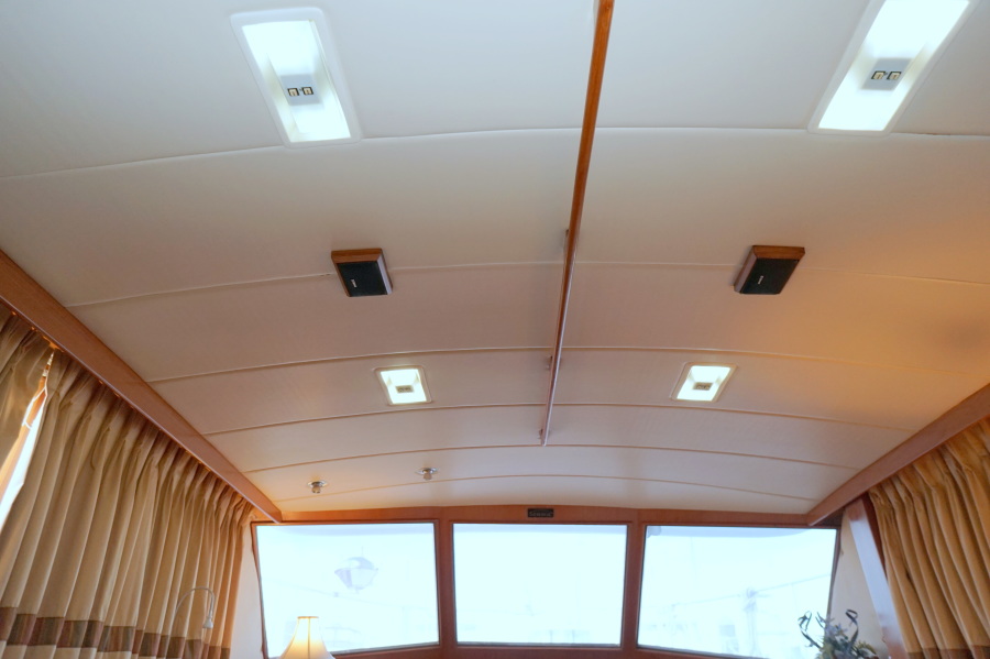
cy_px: 330
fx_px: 660
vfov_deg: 53.1
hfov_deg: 73.8
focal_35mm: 24
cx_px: 495
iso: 500
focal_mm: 16
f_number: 4
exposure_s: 1/60
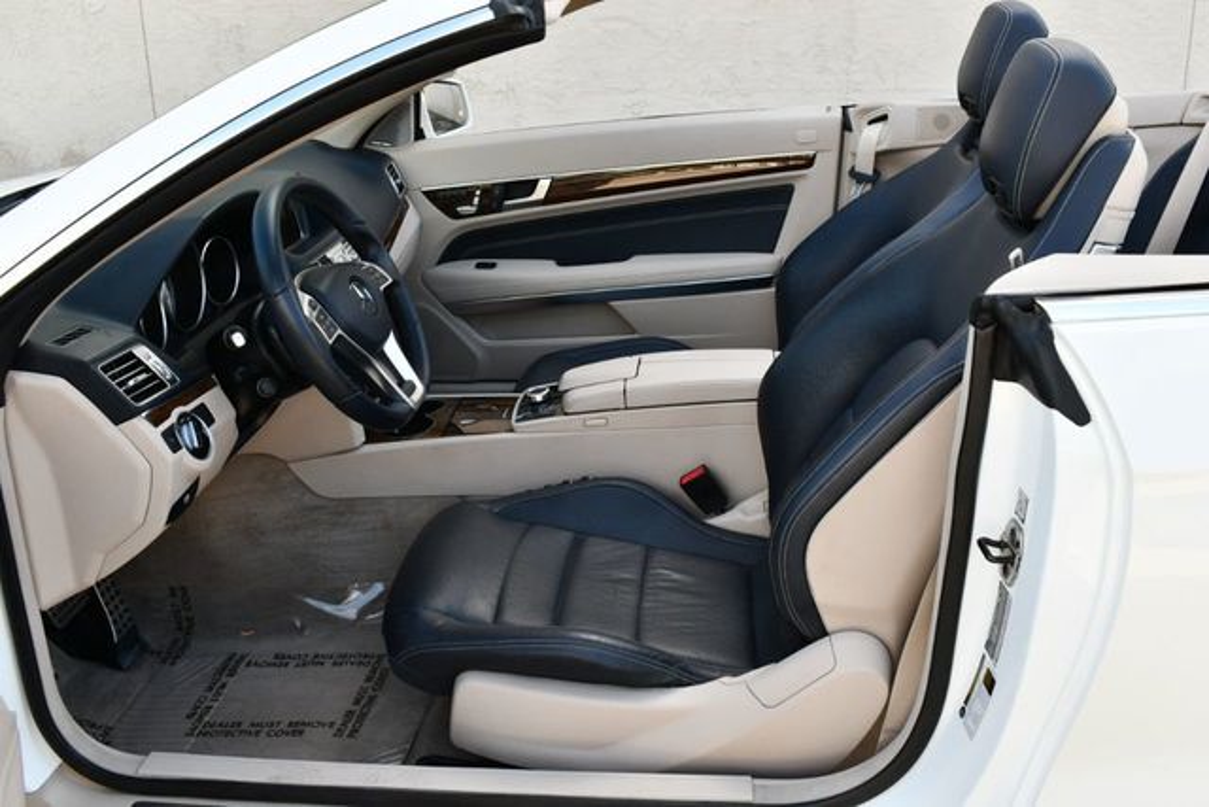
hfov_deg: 53.1
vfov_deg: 36.9
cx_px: 604
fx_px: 1209
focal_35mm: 36
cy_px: 404
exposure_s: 1/250
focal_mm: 18
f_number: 5.6
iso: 360
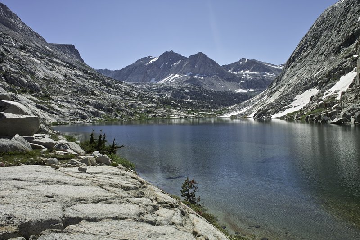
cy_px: 120
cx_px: 180
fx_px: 280
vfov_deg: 46.4
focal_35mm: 28
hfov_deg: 65.5
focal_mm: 16.6
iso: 100
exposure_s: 1/125
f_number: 8
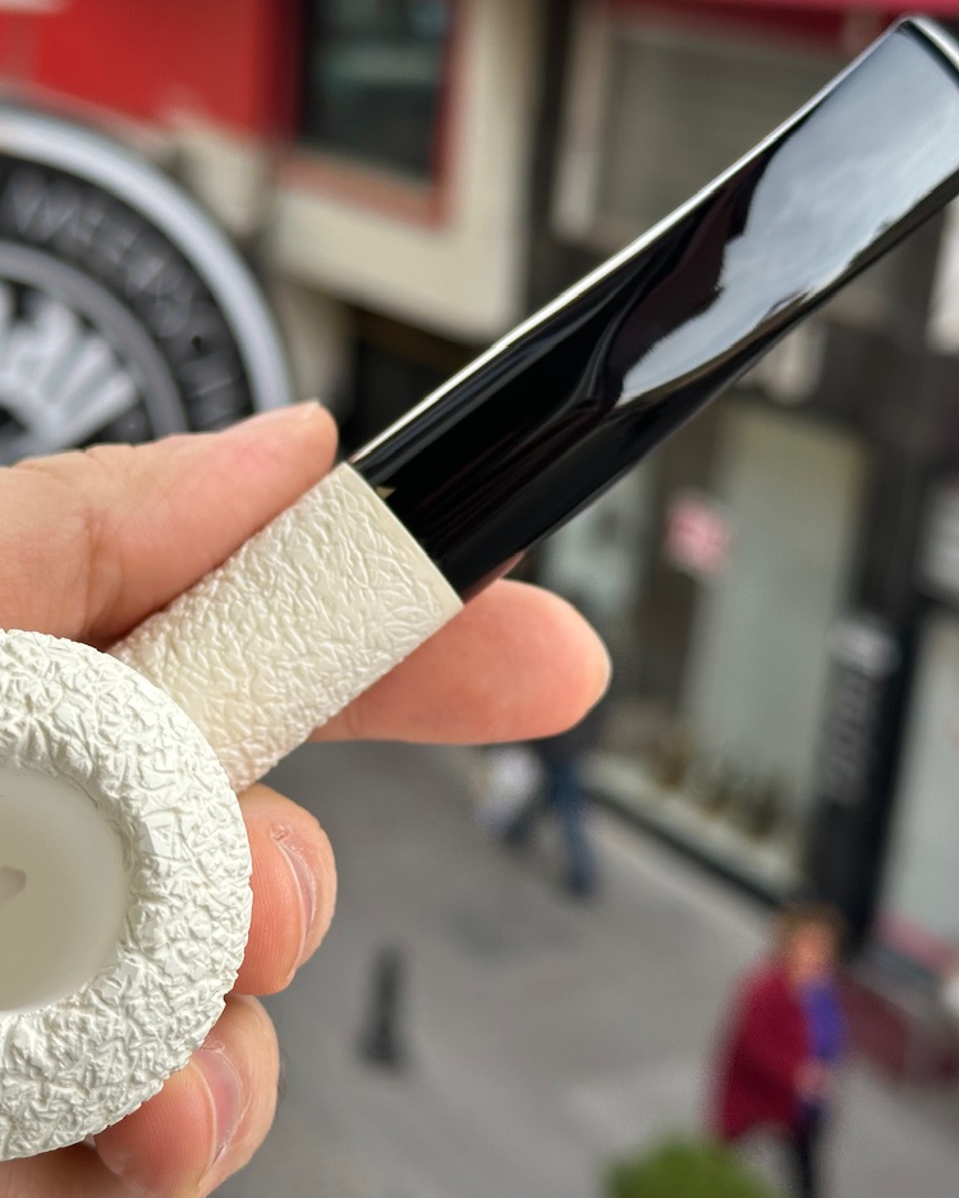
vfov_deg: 29.6
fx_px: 2270
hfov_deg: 23.8
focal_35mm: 64
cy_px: 602
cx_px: 384
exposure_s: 1/471
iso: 64
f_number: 1.78
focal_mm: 6.86
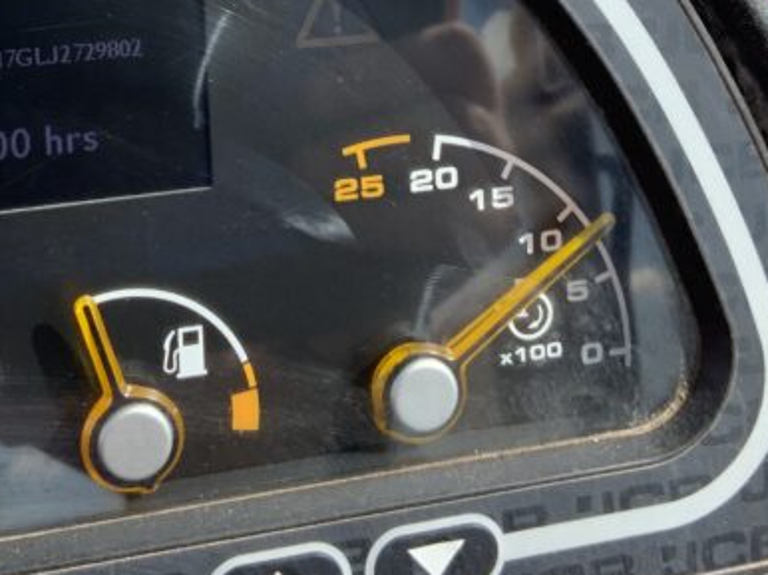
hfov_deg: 25.2
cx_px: 251
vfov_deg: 18.2
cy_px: -111
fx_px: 1707
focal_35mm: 77
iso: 16
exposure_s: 1/287
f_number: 1.8
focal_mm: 3
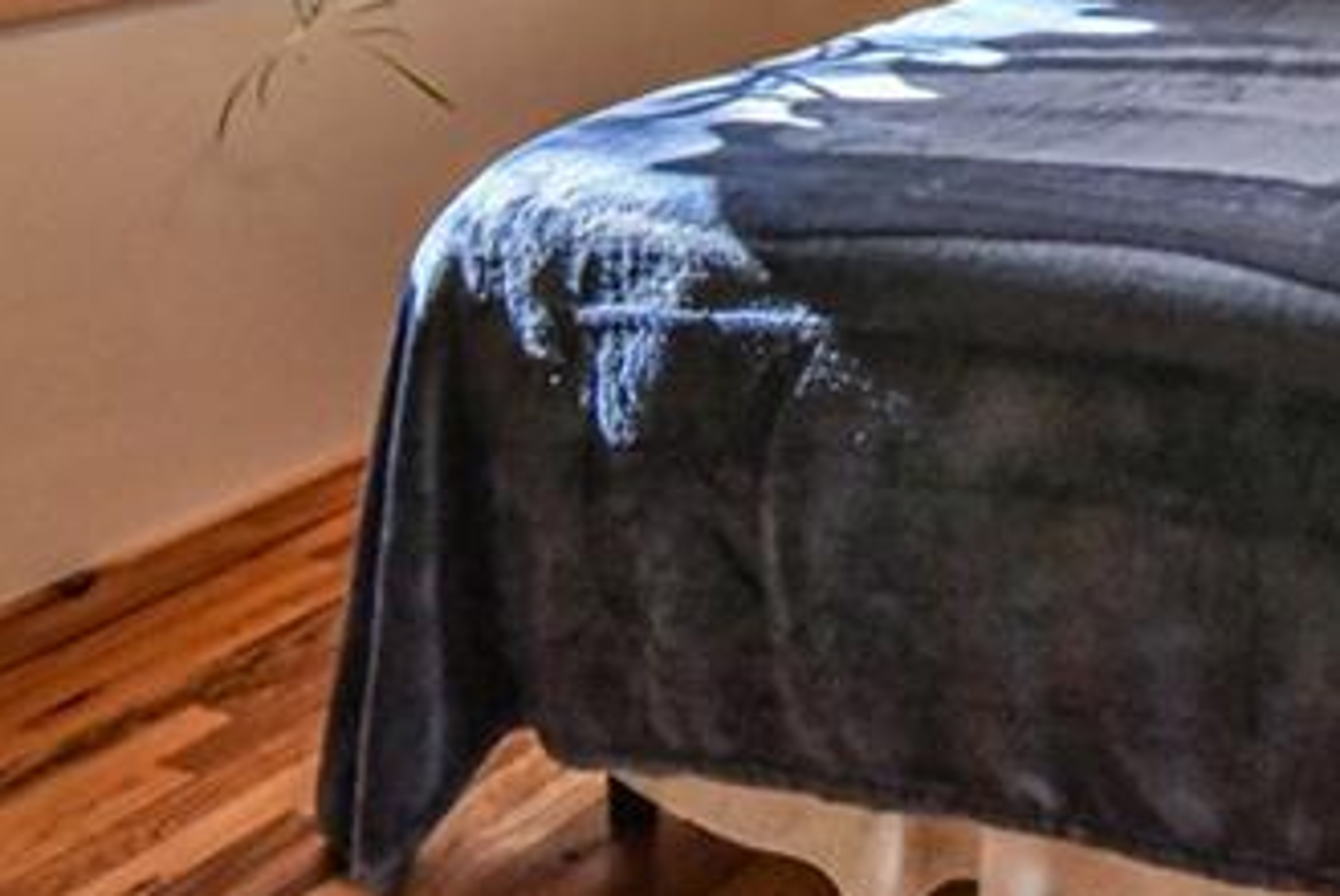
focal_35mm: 56
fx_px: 2086
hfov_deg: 30.8
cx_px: 1556
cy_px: -401
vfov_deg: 21.0
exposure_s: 1/160
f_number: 13
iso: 4000
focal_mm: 18
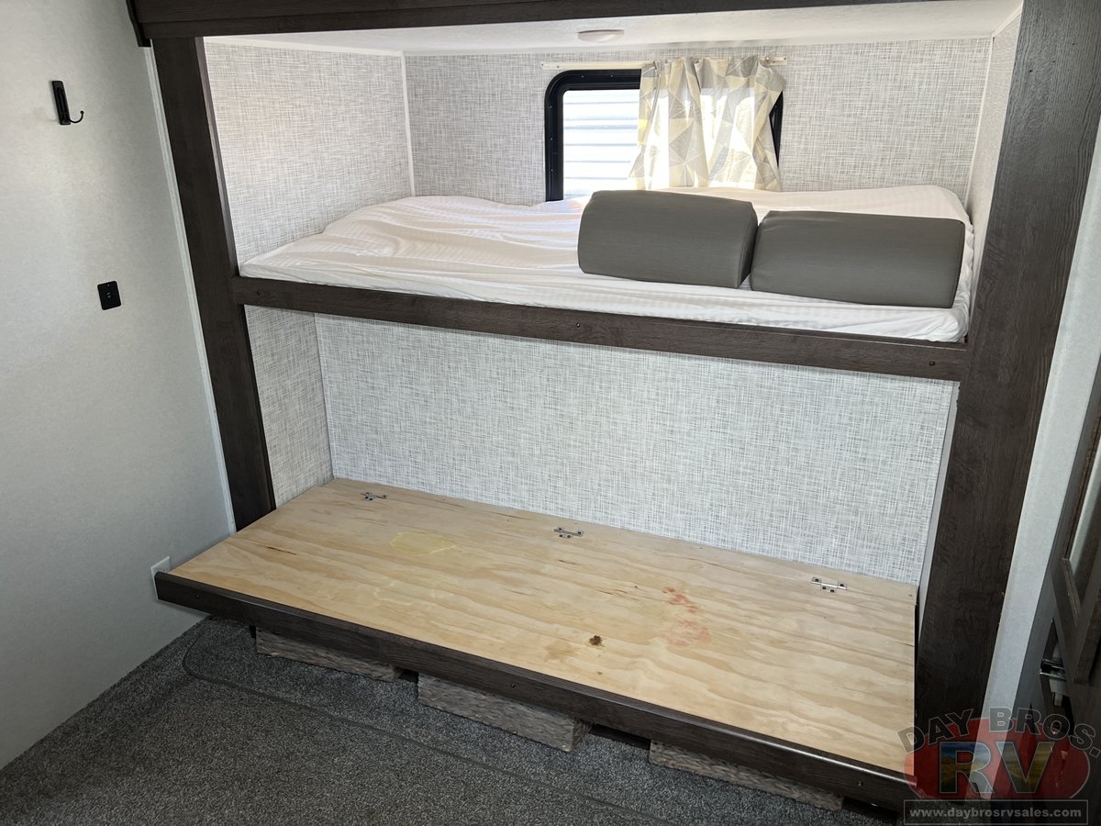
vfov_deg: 53.1
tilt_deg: -19.3
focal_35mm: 26
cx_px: 550
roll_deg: +2.5
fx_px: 827
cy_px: 413
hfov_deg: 67.3
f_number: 1.5
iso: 80
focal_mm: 5.7
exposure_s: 1/121
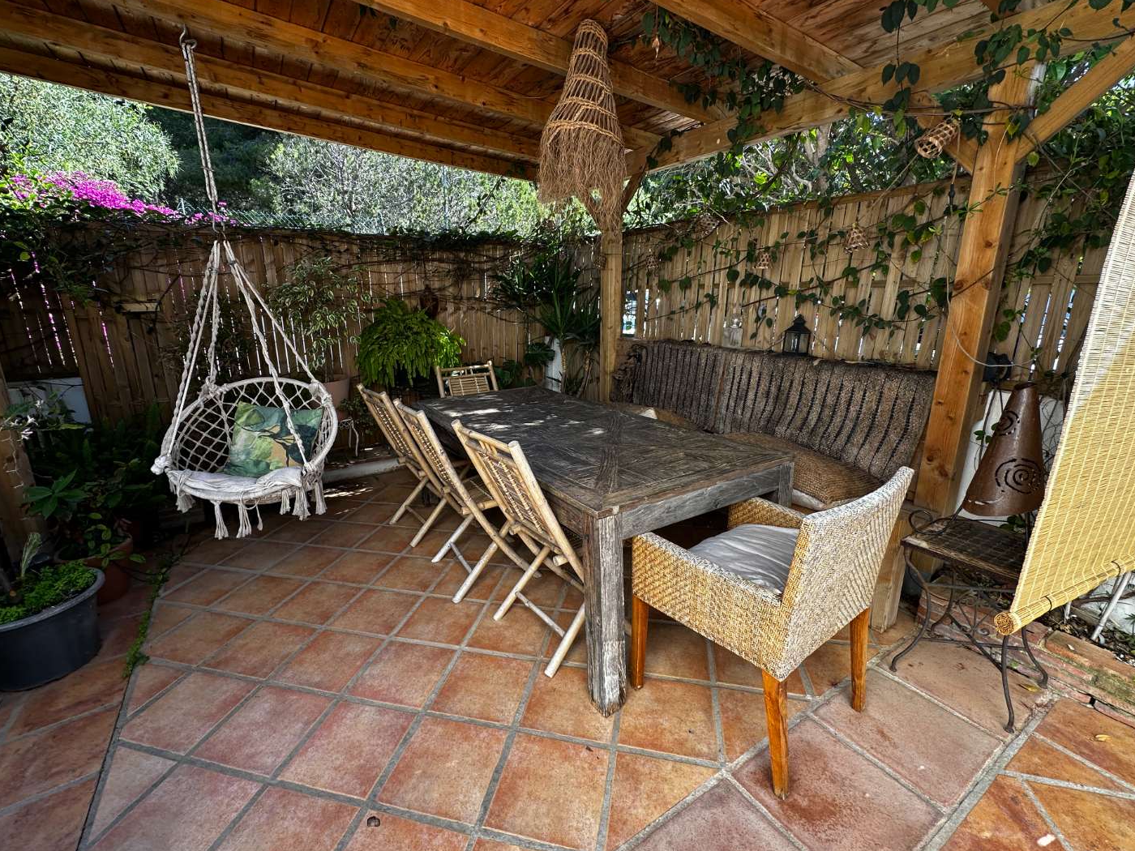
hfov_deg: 98.2
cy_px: 419
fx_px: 492
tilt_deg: -13.9
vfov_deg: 81.7
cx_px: 553
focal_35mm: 15
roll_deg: +1.1
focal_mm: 2.22
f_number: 2.2
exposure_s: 1/178
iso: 40
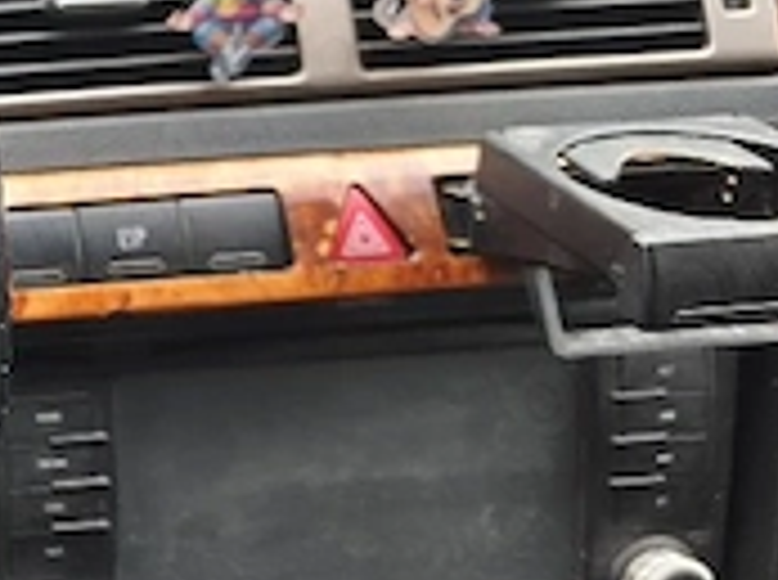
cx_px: -436
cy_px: 252
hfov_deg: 20.4
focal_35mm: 80
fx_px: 1794
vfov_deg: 18.4
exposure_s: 1/33.3
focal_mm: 6.06
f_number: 1.7
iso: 1000
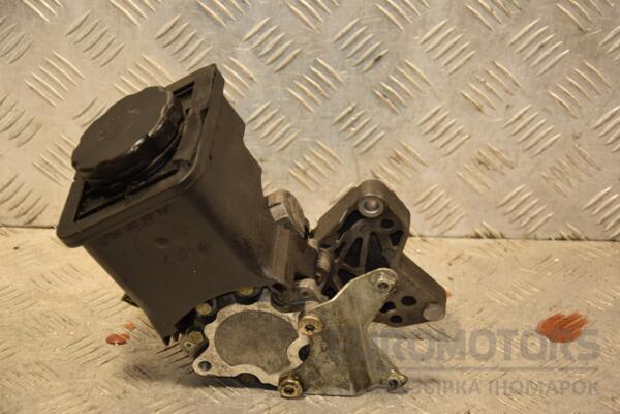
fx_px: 1602
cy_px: 207
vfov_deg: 14.7
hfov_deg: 21.9
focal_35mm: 93
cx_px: 310
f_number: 5.3
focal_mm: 62
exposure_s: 1/100
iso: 800
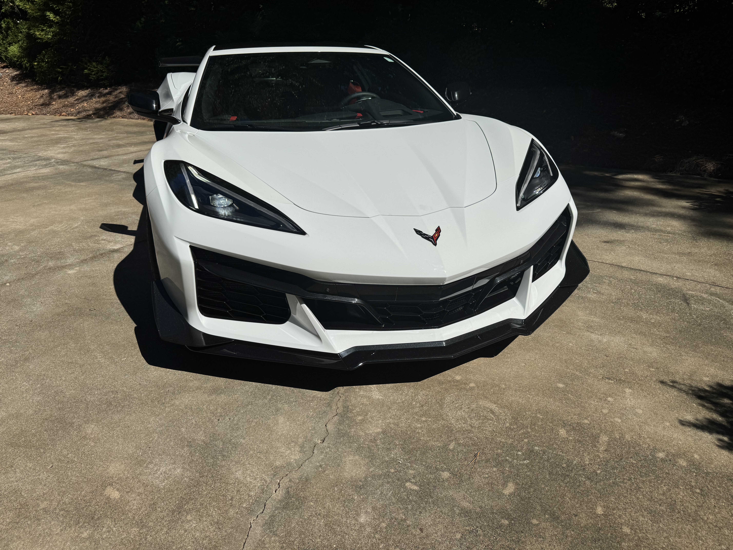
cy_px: 275
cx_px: 366
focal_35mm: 24
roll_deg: +1.8
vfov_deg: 56.8
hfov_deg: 71.6
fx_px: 508
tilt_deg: -23.9
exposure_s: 1/12346
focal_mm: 6.76
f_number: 1.78
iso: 80
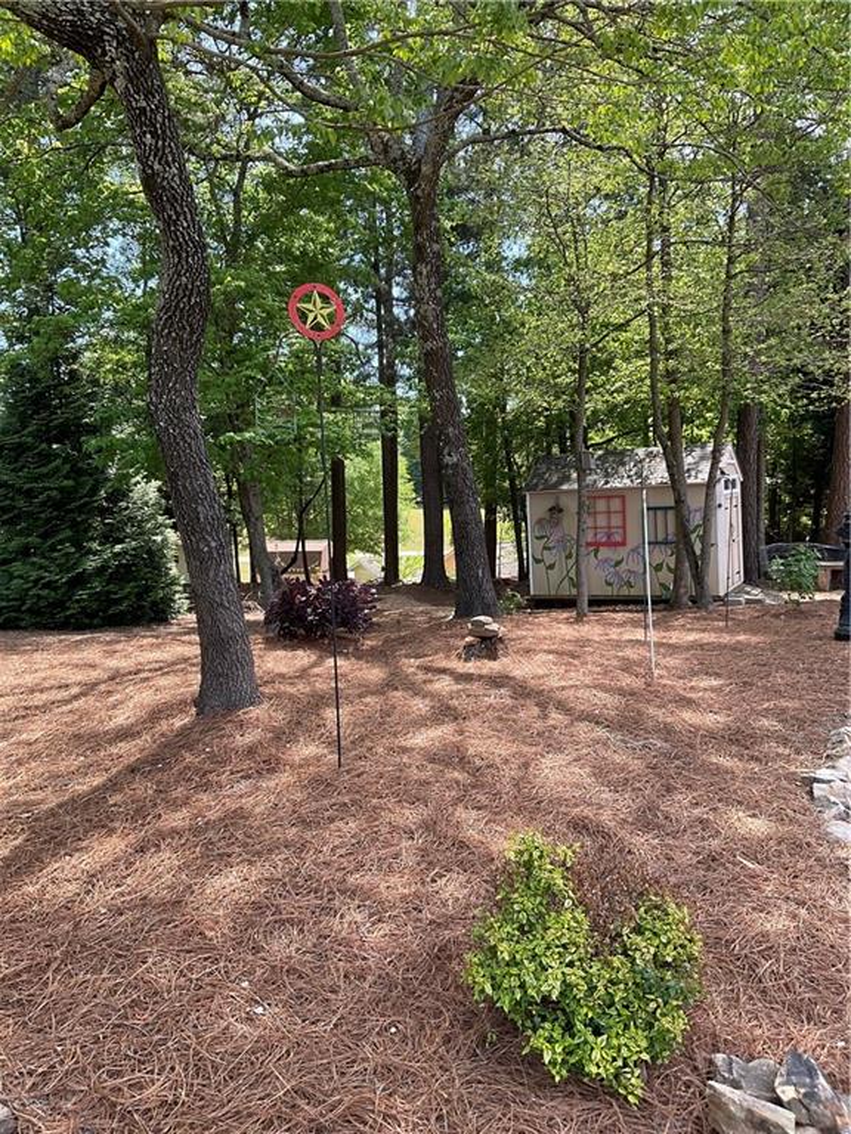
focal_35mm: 29
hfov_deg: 48.2
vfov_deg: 61.7
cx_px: 426
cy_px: 567
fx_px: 951
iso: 16
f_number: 1.8
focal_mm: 3
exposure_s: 1/256
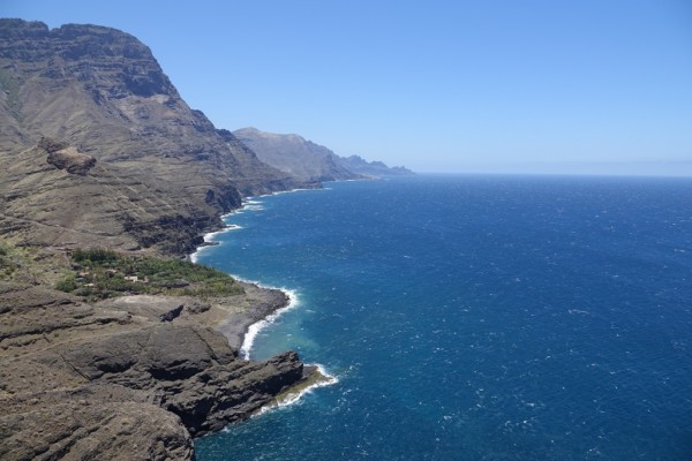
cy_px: 230
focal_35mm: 24
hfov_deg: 73.7
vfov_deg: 53.1
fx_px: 461
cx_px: 346
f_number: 4
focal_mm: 8.8
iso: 100
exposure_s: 1/800
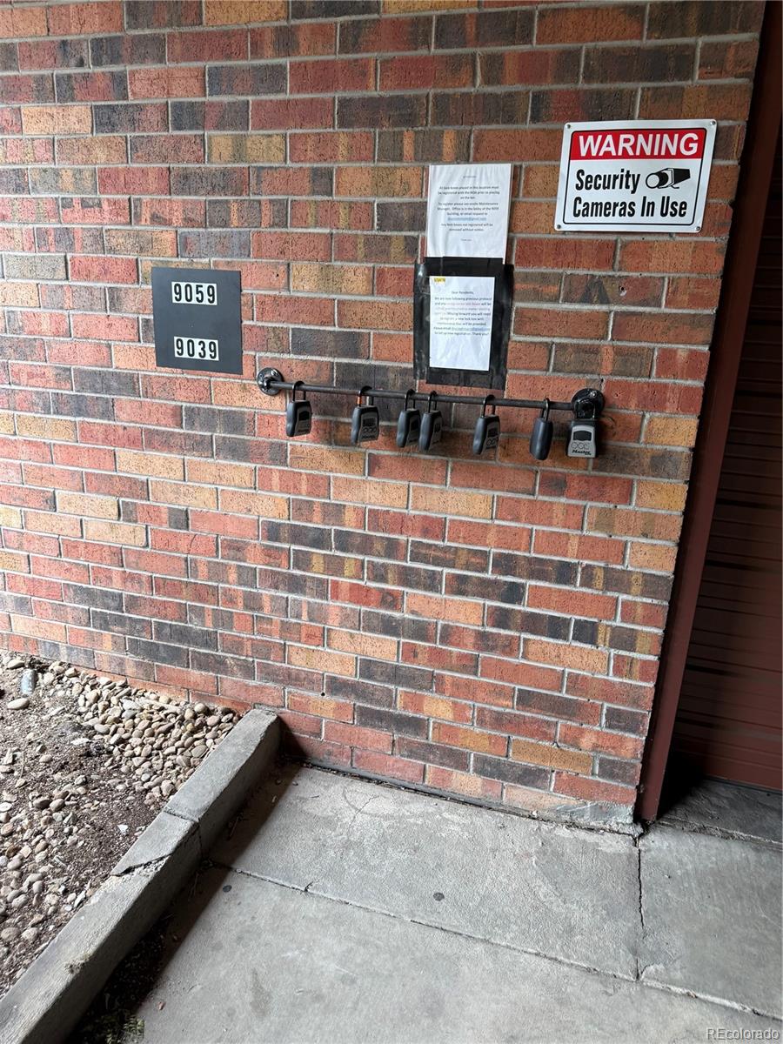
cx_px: 392
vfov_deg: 71.6
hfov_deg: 56.8
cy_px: 522
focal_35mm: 24
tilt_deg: -16.3
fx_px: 724
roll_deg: -4.6
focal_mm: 6.76
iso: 50
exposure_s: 1/122
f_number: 1.78
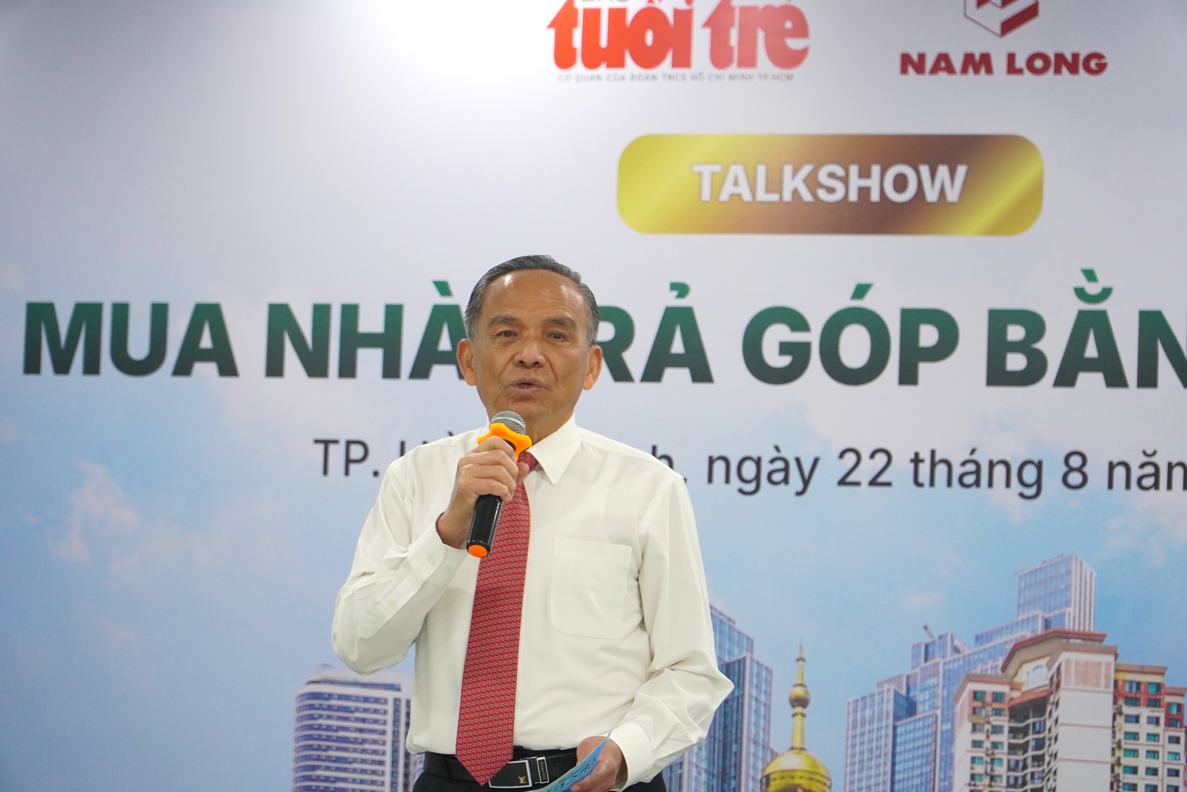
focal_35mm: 148
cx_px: 594
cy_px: 396
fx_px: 4896
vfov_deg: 9.2
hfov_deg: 13.8
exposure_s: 1/160
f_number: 4
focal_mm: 99
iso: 1250
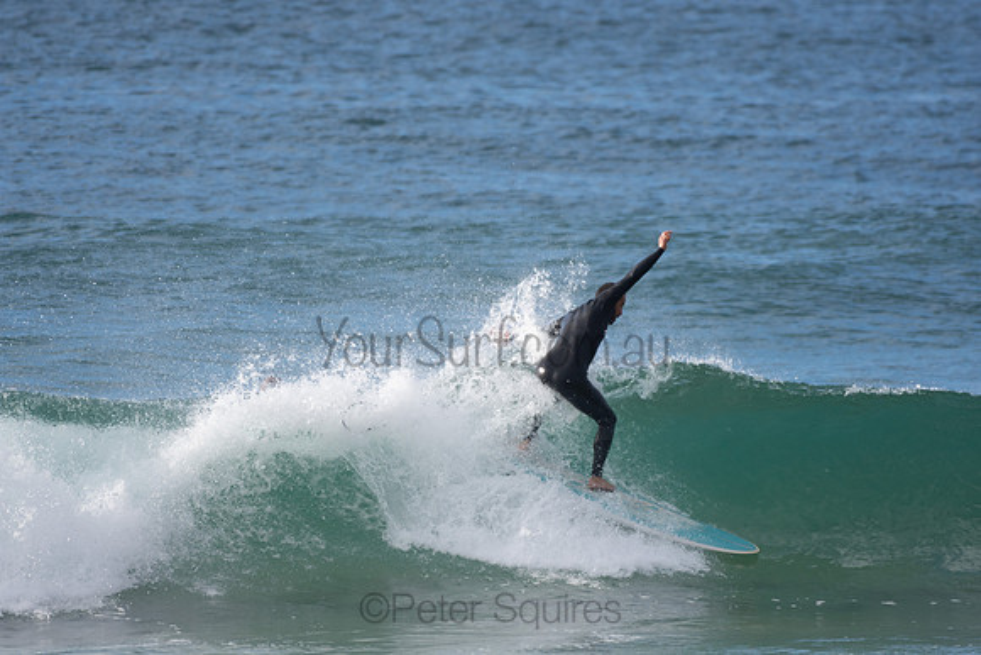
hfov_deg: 2.7
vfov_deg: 1.8
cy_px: 328
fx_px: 20441
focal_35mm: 750
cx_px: 490
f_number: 5.6
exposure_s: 1/1250
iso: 320
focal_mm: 500
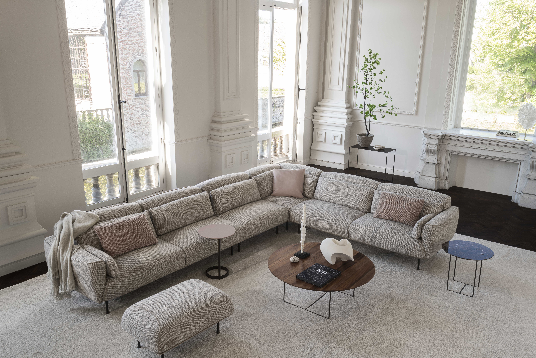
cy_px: 179
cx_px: 268
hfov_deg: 61.9
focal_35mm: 30
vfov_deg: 43.6
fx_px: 447
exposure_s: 1.3
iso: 100
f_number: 14
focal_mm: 30
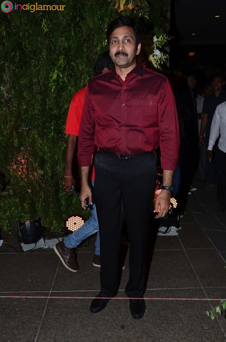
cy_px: 171
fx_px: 312
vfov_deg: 57.3
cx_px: 113
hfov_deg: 39.8
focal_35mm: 33
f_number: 9
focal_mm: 22
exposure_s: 1/125
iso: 500
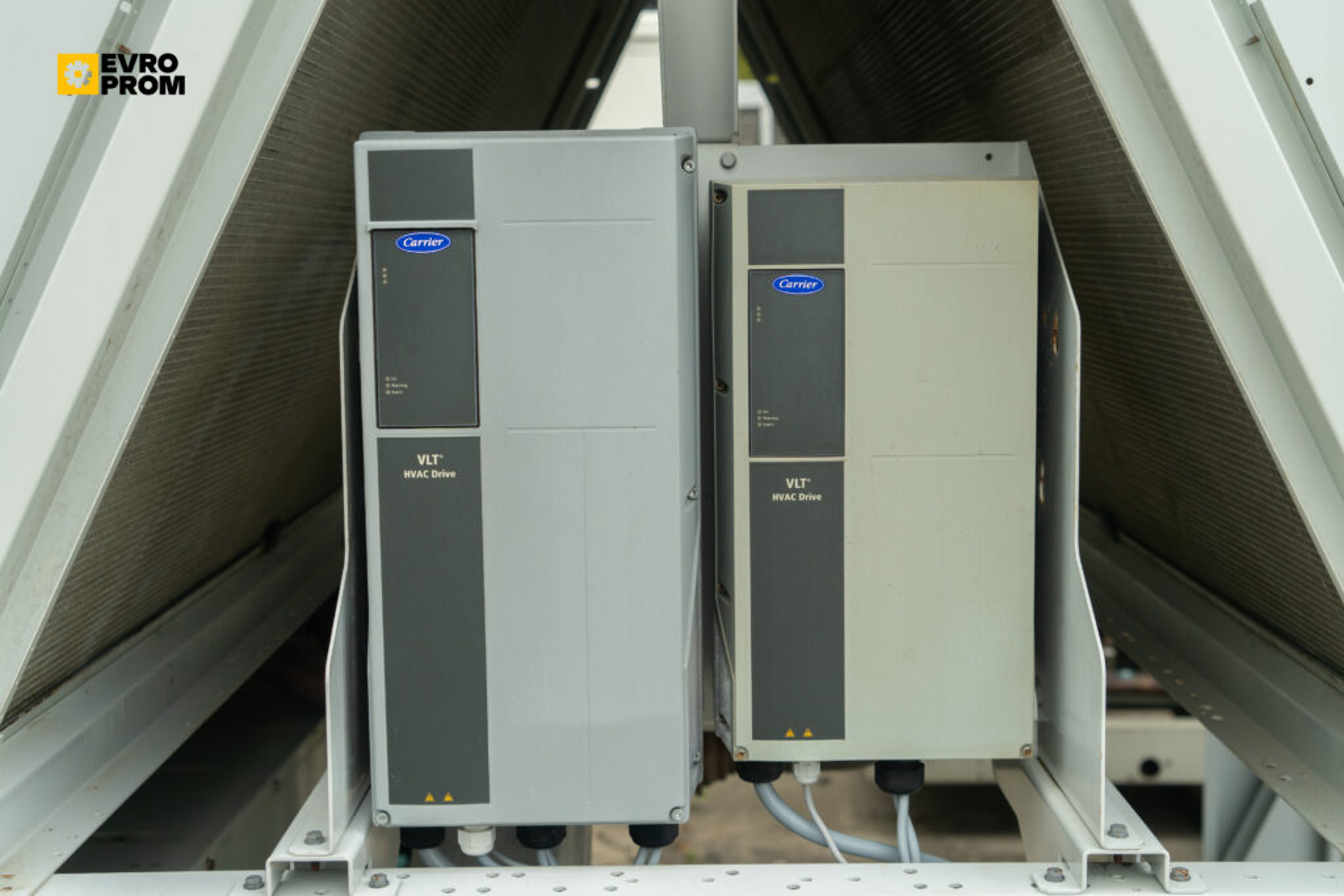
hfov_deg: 44.5
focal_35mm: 44
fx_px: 1643
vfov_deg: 30.5
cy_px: 448
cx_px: 672
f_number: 5
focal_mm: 44
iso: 250
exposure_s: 1/250
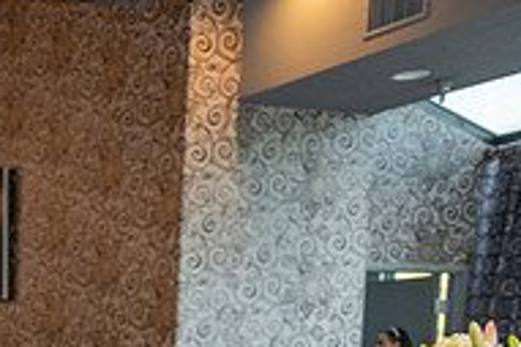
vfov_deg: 17.0
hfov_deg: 23.5
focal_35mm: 73
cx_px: -207
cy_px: 504
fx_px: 1056
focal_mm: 24
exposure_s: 1/200
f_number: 2.8
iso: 1000
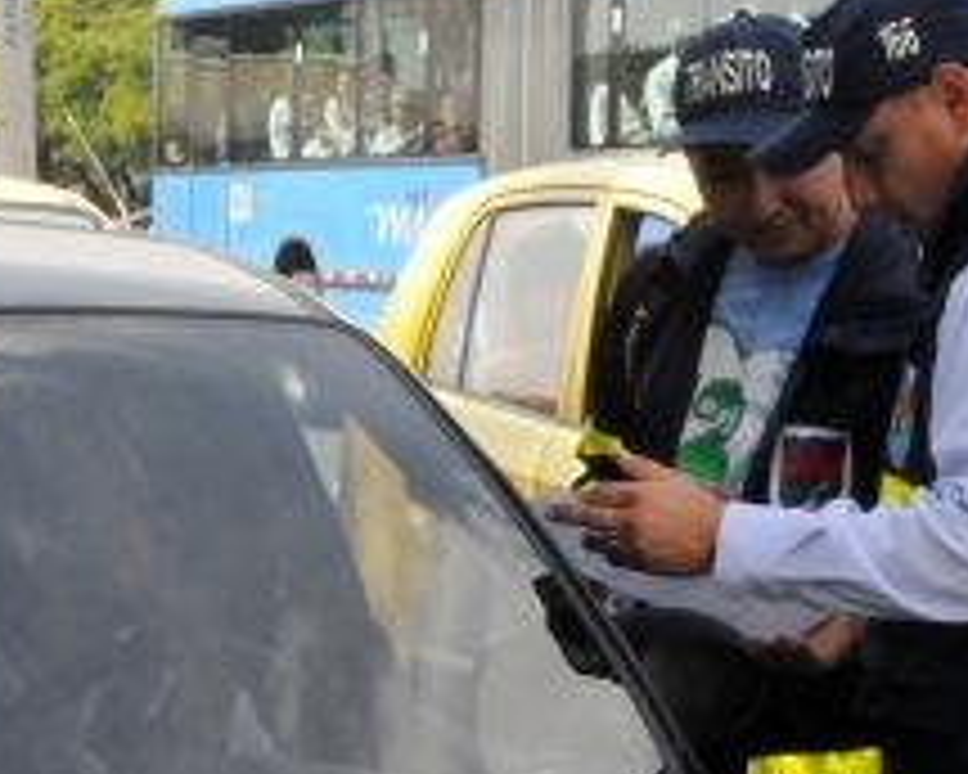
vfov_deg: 9.1
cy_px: 468
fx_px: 4870
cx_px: 725
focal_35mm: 170
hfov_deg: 11.3
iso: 3200
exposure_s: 1/200
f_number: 32
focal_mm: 58
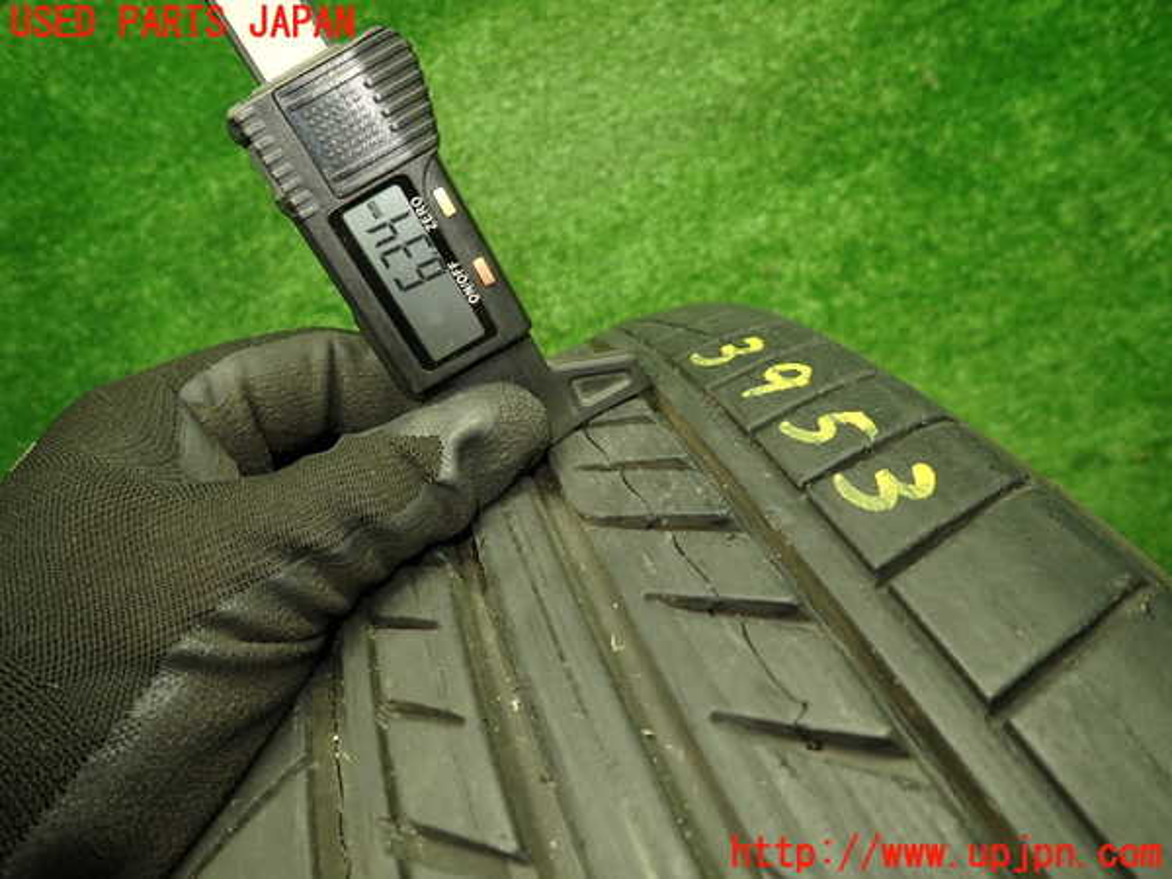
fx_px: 846
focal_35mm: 25
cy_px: 440
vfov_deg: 54.9
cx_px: 586
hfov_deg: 69.4
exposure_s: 1/50
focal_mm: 4.5
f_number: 2
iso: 200
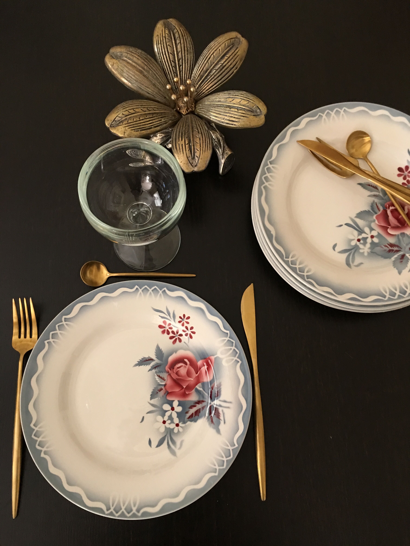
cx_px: 205
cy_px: 273
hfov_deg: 48.2
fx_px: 458
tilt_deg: -76.8
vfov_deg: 61.7
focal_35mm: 29
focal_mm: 4.15
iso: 100
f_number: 2.2
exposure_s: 1/17
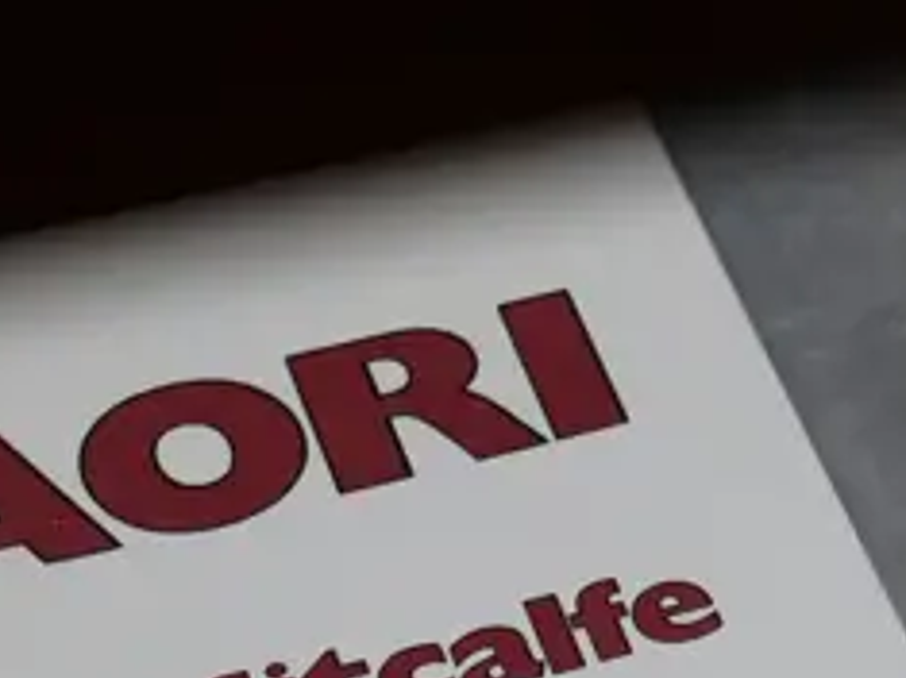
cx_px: 1145
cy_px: 795
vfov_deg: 8.0
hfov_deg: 10.6
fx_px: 4787
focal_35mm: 183
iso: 320
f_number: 4.6
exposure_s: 1/60
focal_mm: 21
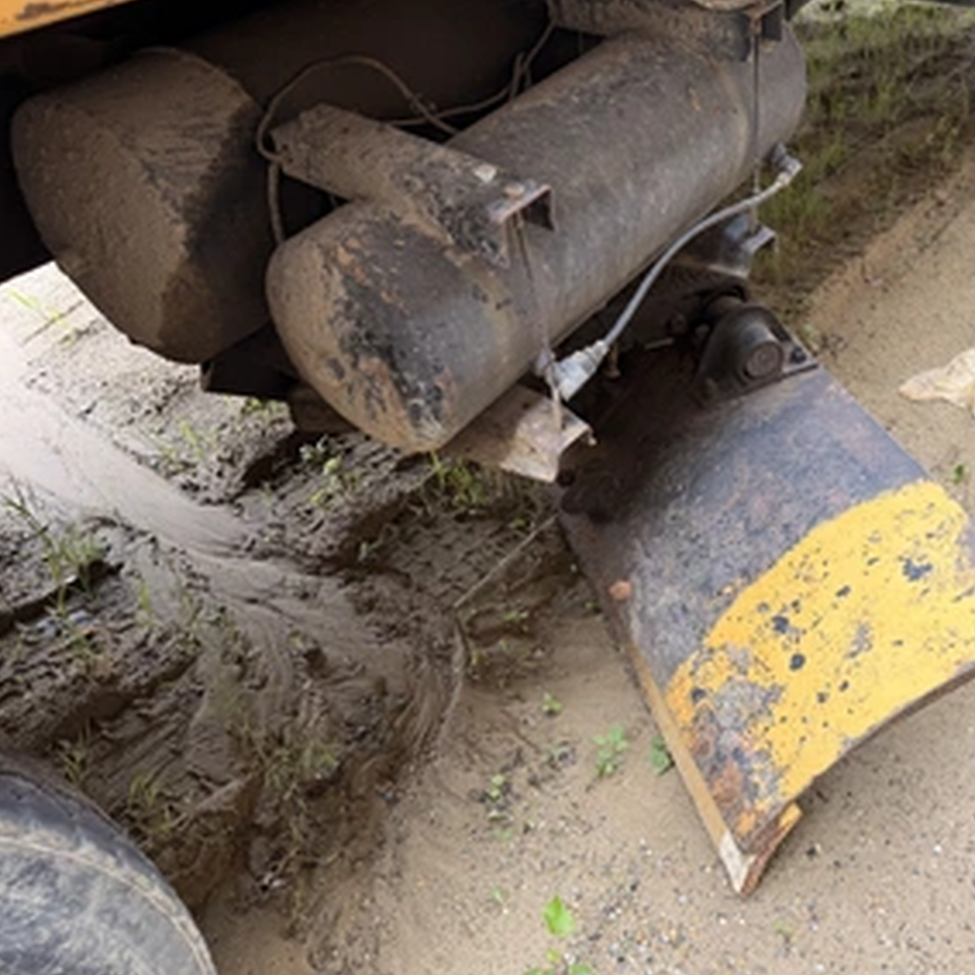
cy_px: 482
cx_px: 637
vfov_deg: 54.0
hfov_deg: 53.1
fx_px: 956
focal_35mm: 30
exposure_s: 1/186
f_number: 1.78
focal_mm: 6.76
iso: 64
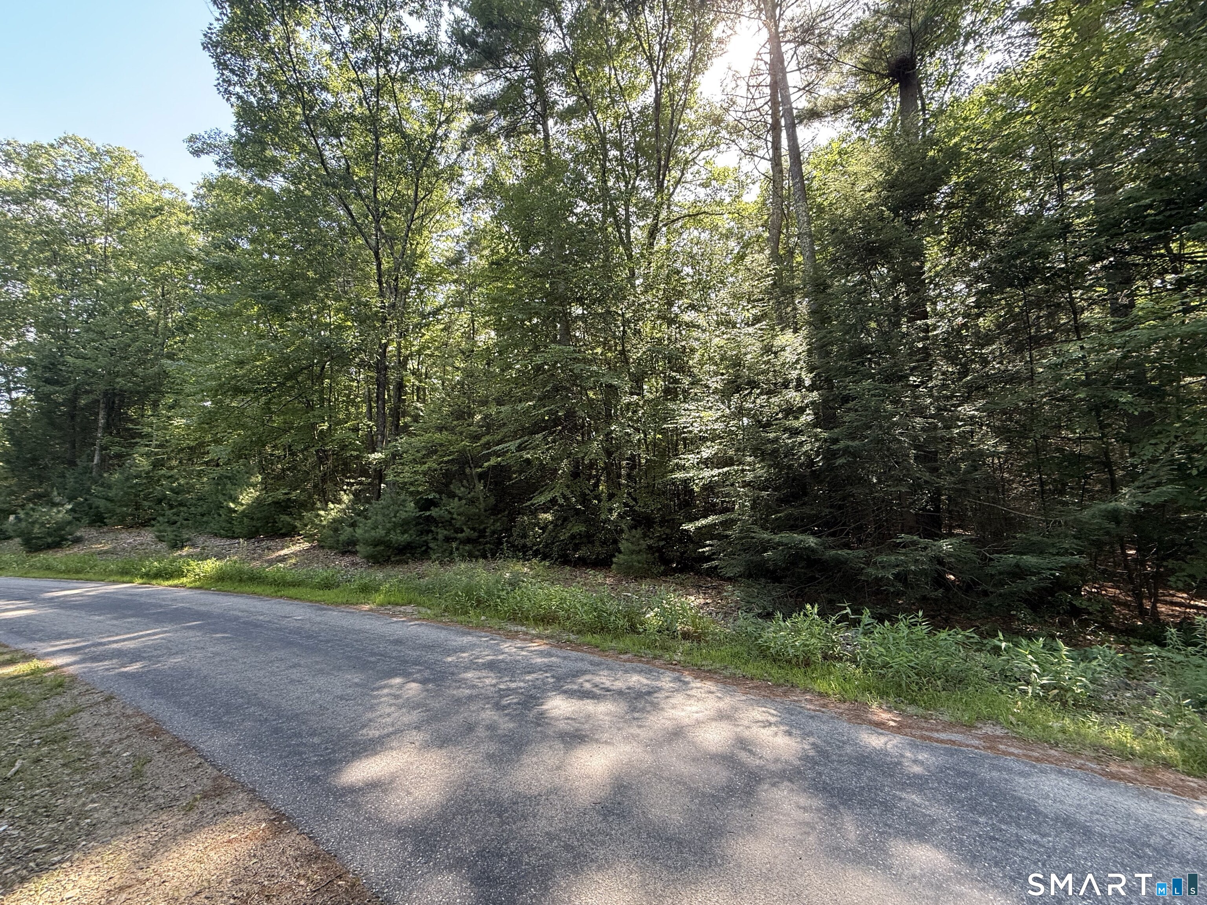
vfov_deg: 85.7
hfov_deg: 102.1
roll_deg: -0.6
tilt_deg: +4.6
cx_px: 604
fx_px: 488
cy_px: 452
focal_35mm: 14
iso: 100
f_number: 2.2
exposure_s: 1/99
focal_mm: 2.22
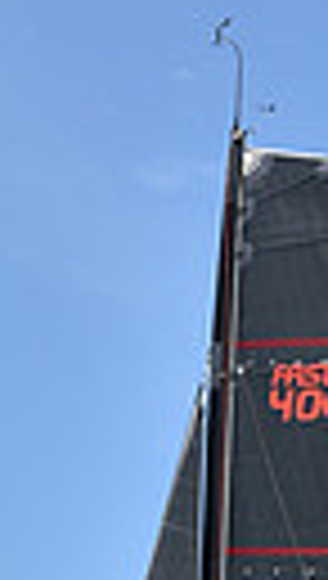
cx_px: 195
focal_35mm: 329
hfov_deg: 3.7
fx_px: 5064
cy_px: 1133
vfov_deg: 6.4
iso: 320
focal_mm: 70
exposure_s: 1/1000
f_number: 8
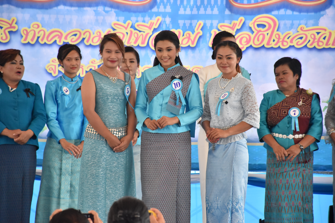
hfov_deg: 9.8
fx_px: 1954
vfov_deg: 6.5
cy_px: 112
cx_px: 168
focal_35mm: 210
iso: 2000
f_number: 5.6
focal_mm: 140
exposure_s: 1/400
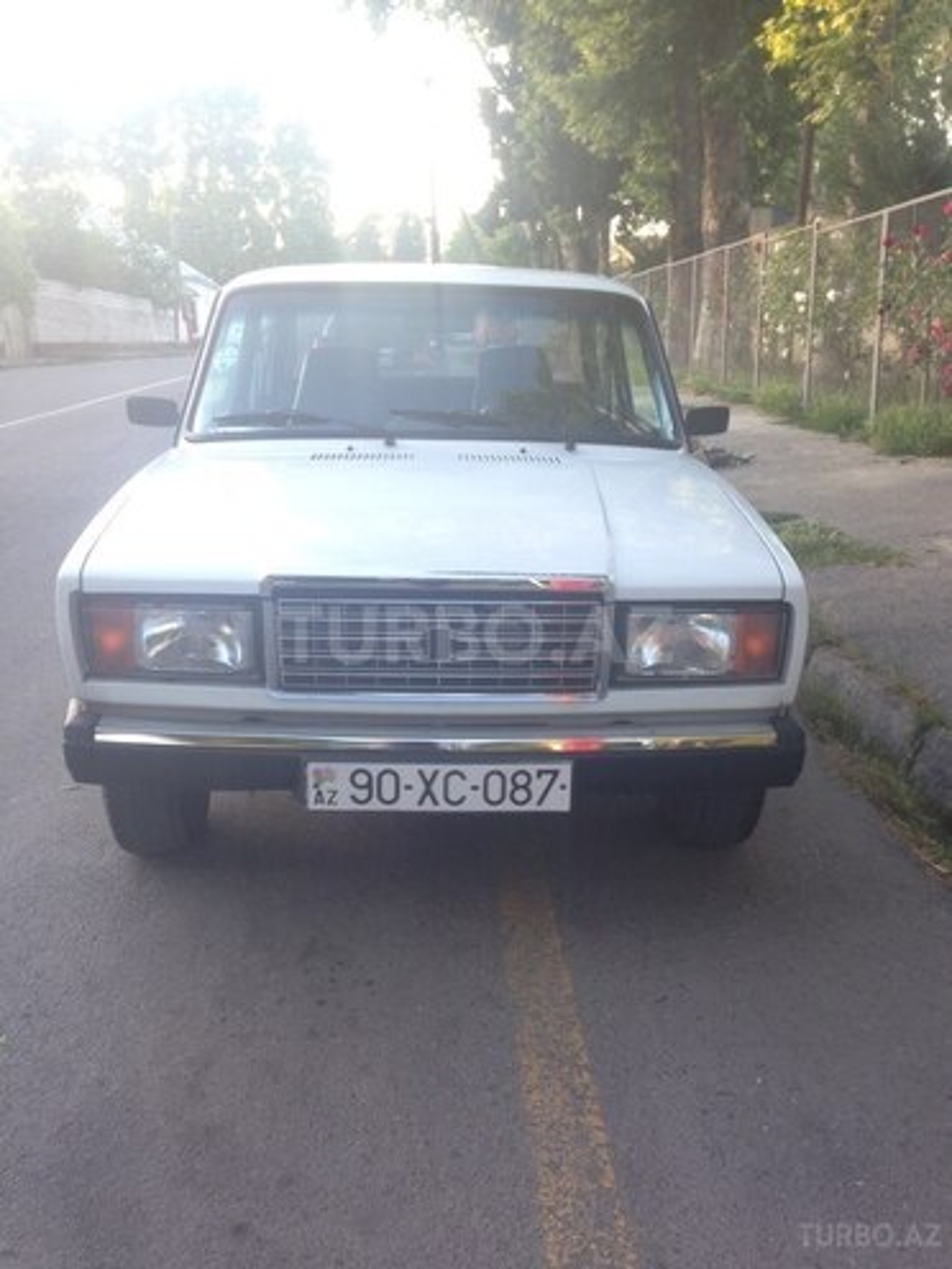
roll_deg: -0.2
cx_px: 476
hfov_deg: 42.9
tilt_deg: -9.7
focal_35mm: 33
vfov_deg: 55.4
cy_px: 634
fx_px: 1210
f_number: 2.4
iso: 50
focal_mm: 4.12
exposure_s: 1/40
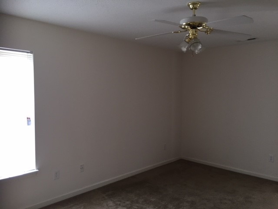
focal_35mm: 29
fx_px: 233
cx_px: 139
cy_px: 104
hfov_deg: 61.7
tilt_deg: -2.0
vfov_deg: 48.2
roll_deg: -0.7
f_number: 2.2
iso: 50
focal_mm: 4.15
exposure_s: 1/30
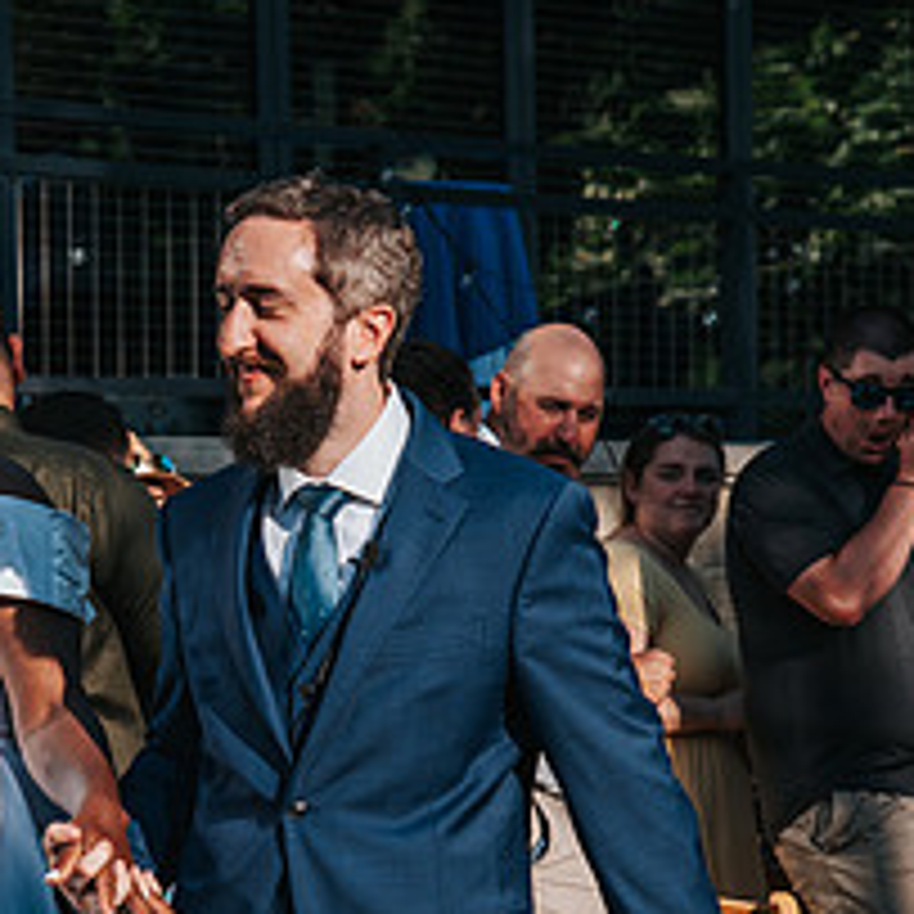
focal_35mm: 206
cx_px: 149
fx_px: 6154
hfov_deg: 8.5
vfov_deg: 8.5
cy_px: 637
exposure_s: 1/640
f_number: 6.3
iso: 200
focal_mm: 85
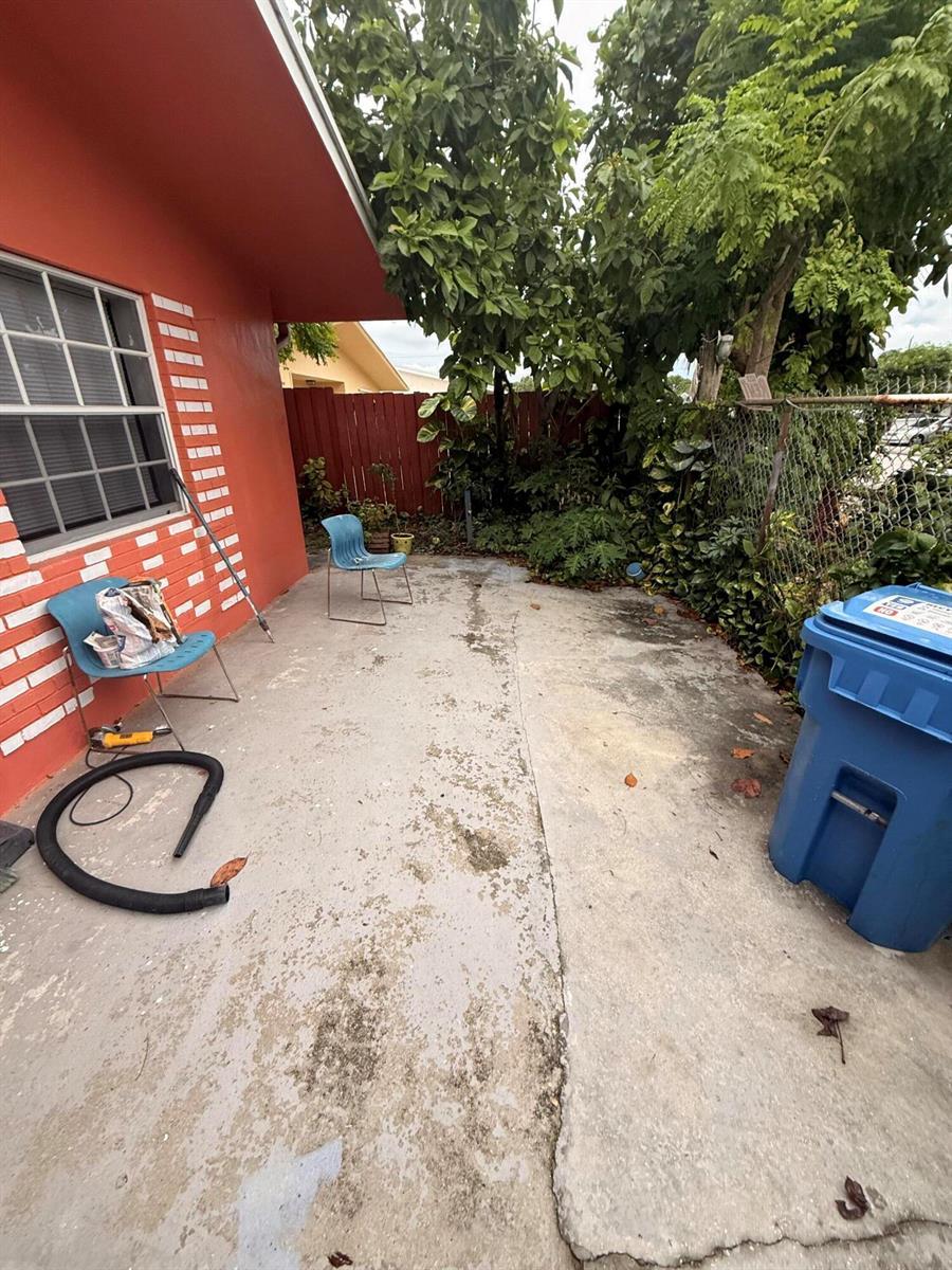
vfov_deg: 102.1
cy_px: 635
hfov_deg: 85.7
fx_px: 513
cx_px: 476
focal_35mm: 14
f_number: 2.2
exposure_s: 1/99
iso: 160
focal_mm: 2.22
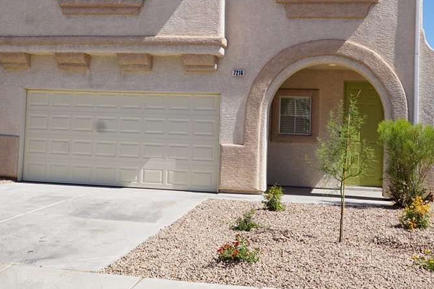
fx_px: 651
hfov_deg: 36.8
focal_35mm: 54
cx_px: 176
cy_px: 105
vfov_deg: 24.9
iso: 100
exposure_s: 1/160
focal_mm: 22
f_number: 10
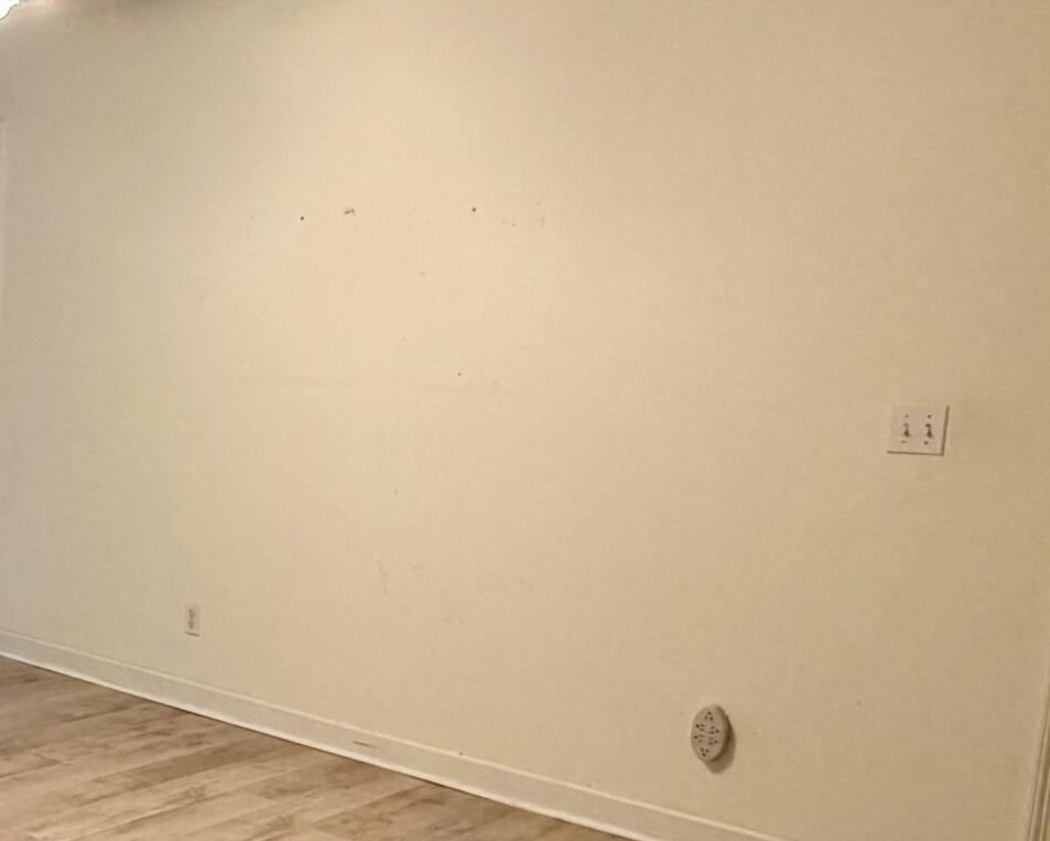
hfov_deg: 39.7
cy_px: 567
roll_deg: -2.2
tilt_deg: -9.0
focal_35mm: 43
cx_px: 102
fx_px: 1337
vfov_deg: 34.6
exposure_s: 1/60
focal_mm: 2.22
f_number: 2.2
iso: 160
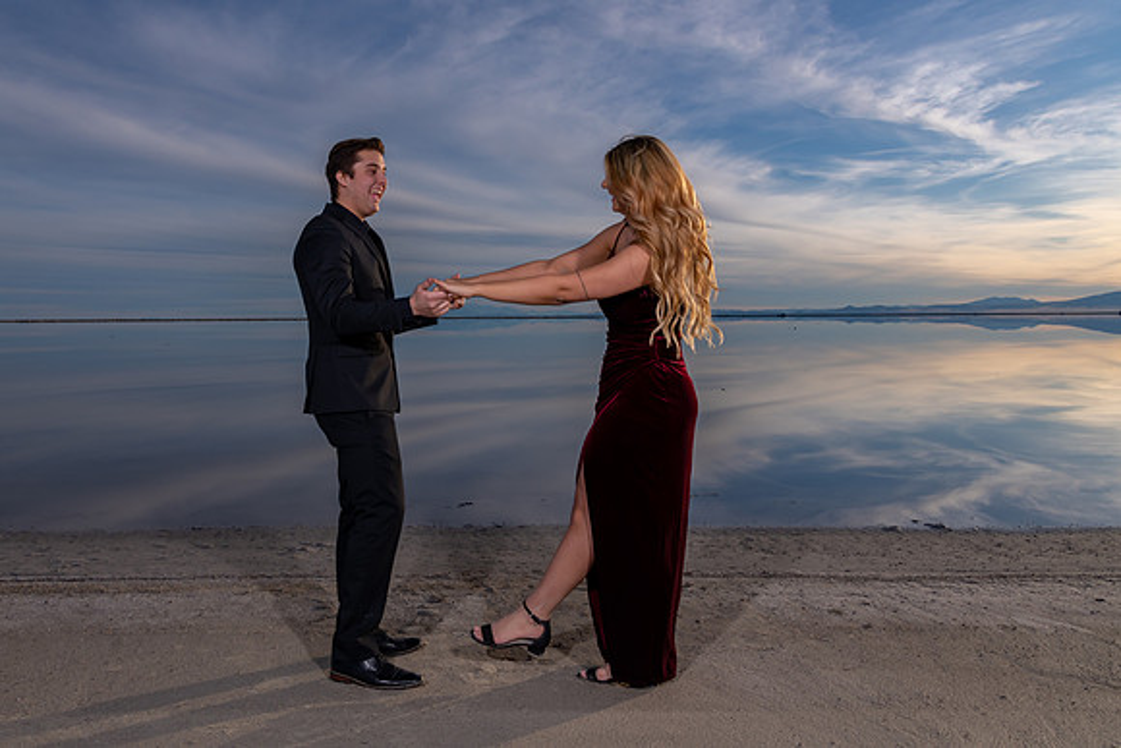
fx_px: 903
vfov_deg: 45.0
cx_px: 451
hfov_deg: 63.1
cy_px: 342
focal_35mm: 29
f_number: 18
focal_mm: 24
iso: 200
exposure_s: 1/200
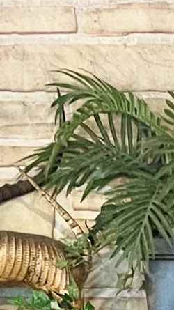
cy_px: 662
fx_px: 1543
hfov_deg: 6.4
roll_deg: -1.0
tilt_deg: -8.5
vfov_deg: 10.4
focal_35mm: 188
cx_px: 245
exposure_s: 1/60
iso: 400
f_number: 1.6
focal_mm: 5.1
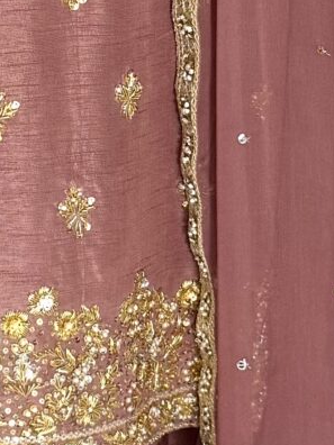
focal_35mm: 155
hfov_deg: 9.6
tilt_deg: -16.1
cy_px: 120
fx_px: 1994
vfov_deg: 12.7
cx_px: 70
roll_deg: +1.1
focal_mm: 6.76
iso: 160
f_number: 1.78
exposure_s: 1/100
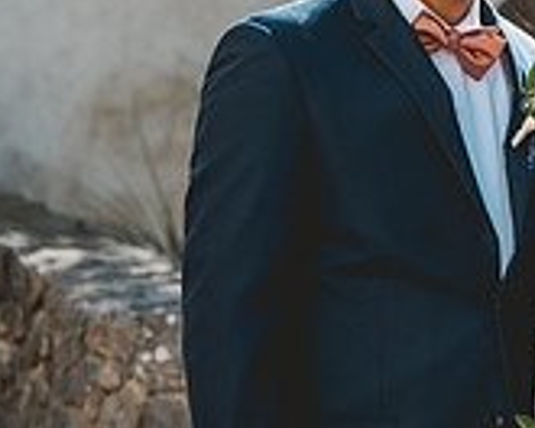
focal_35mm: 181
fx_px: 2866
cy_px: 175
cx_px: 871
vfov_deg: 8.5
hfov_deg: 10.2
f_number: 2.8
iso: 80
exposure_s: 1/800
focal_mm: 47
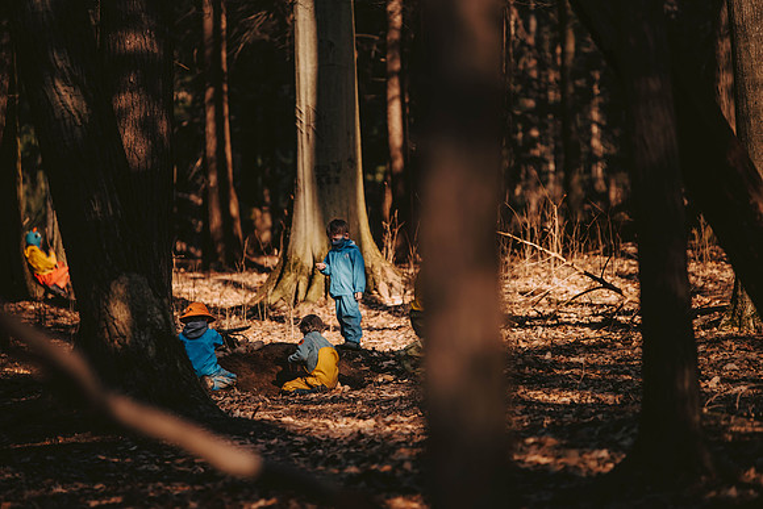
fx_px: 4240
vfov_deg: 6.9
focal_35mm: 200
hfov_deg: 10.3
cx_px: 382
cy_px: 254
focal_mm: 200
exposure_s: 1/1000
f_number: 2.8
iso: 640
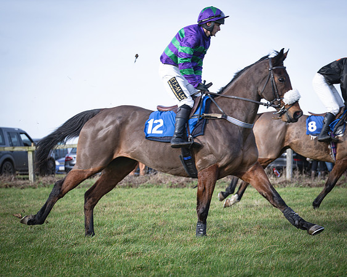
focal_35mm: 118
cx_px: 196
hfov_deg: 16.3
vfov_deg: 13.0
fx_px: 1215
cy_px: 138
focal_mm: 70
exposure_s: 1/1000
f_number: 2.8
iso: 125
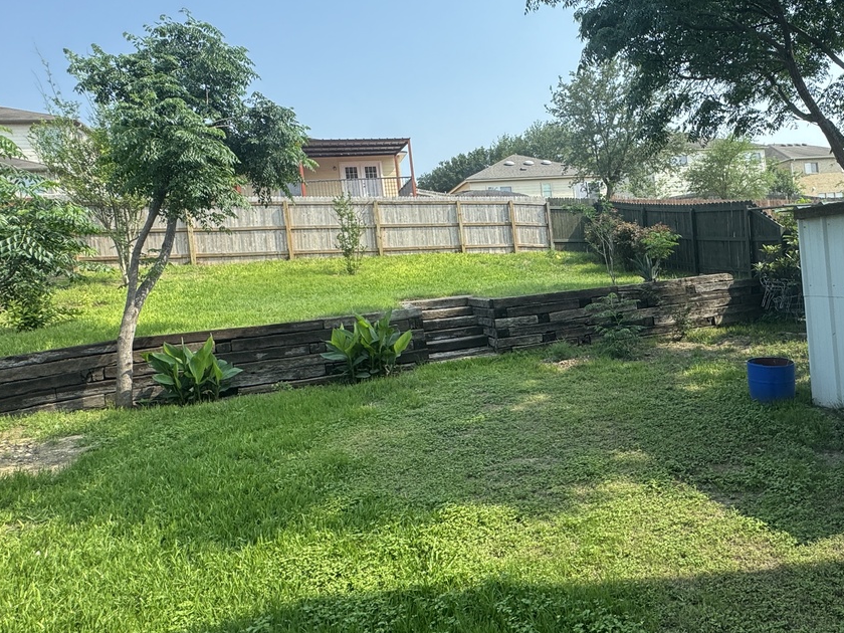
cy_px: 279
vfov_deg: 56.7
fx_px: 585
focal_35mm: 24
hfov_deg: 69.8
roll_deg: +5.9
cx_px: 553
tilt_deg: -2.0
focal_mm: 2.22
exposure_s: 1/596
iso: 40
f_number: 2.2
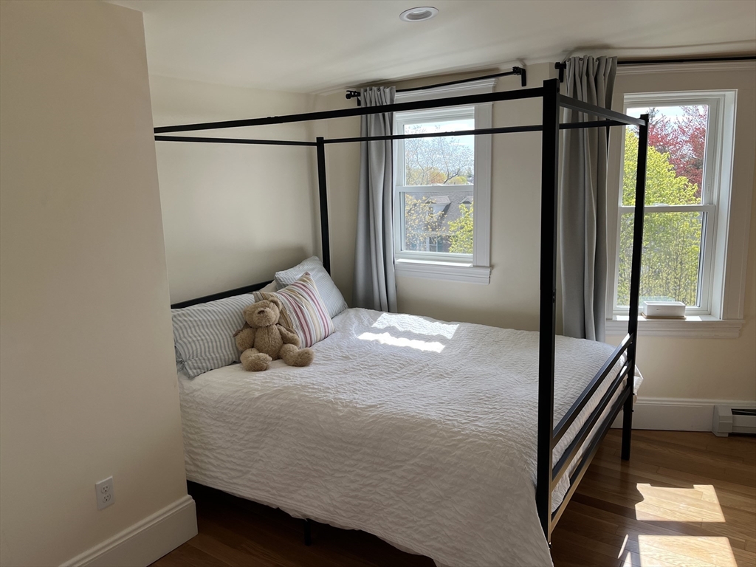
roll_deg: +1.5
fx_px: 568
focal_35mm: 26
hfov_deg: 67.3
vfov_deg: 53.1
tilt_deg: -9.8
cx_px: 378
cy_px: 284
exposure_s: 1/473
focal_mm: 5.1
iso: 50
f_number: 1.6
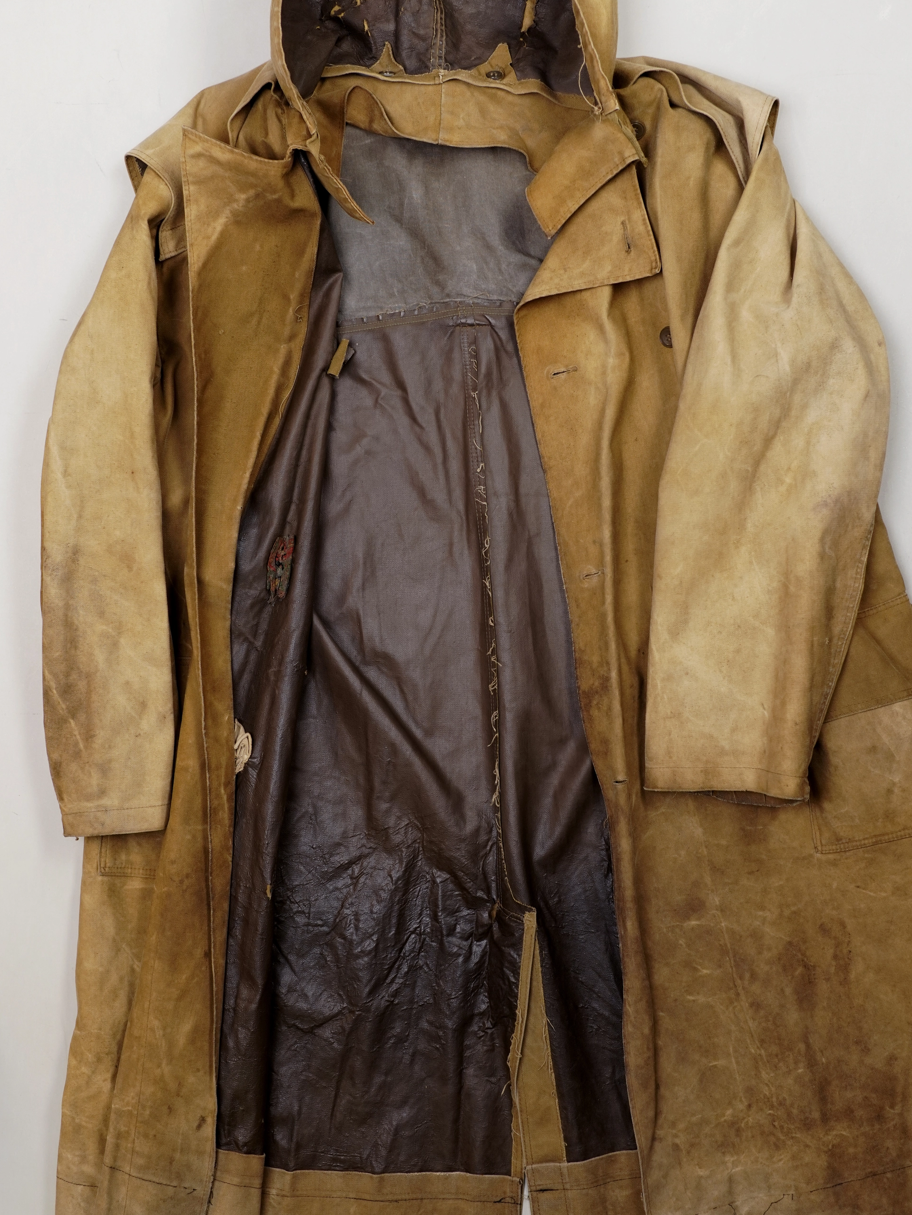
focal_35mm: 52
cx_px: 456
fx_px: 1827
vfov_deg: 36.8
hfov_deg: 28.0
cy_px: 614
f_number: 3.5
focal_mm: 32
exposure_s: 1/80
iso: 400
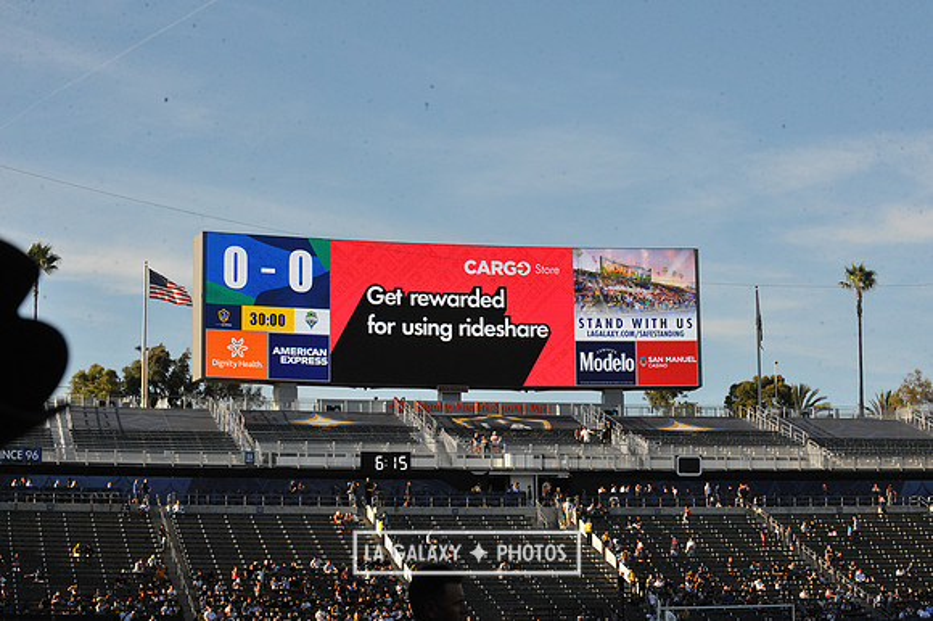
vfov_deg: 17.0
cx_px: 466
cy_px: 310
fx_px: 2072
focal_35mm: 80
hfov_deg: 25.4
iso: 1600
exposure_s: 1/1000
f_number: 16
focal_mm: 80
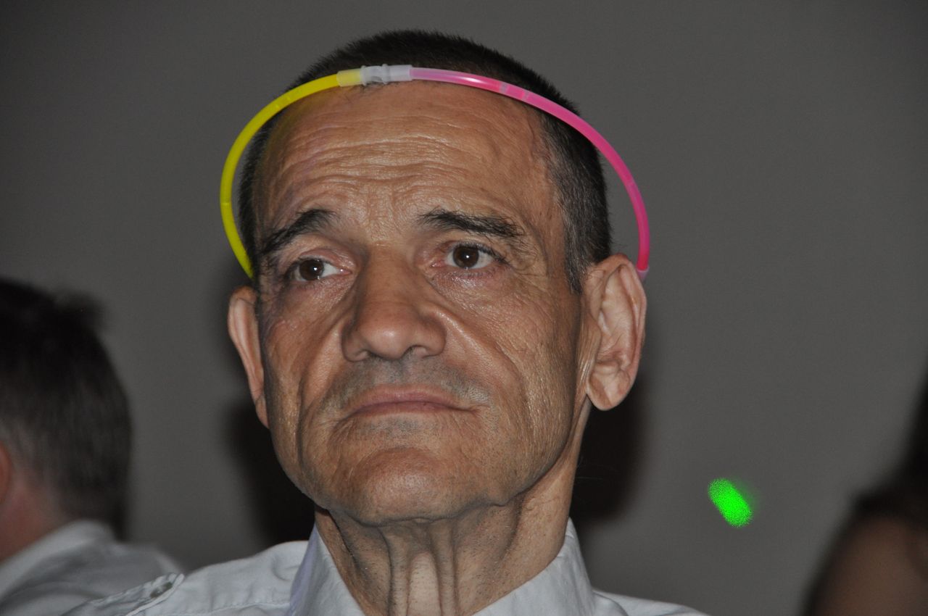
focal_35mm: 188
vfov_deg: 7.3
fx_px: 4827
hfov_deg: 11.0
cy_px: 308
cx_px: 464
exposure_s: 1/60
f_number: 5.6
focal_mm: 125
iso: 800
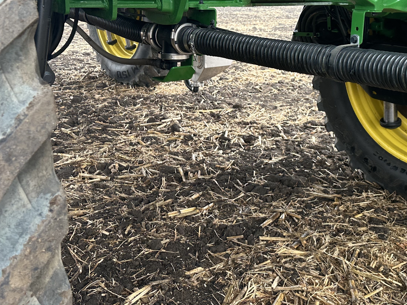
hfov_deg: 42.8
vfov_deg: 32.7
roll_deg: -2.5
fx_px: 517
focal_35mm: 44
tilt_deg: -14.4
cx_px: 234
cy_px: 114
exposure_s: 1/121
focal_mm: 6.86
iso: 125
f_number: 1.78
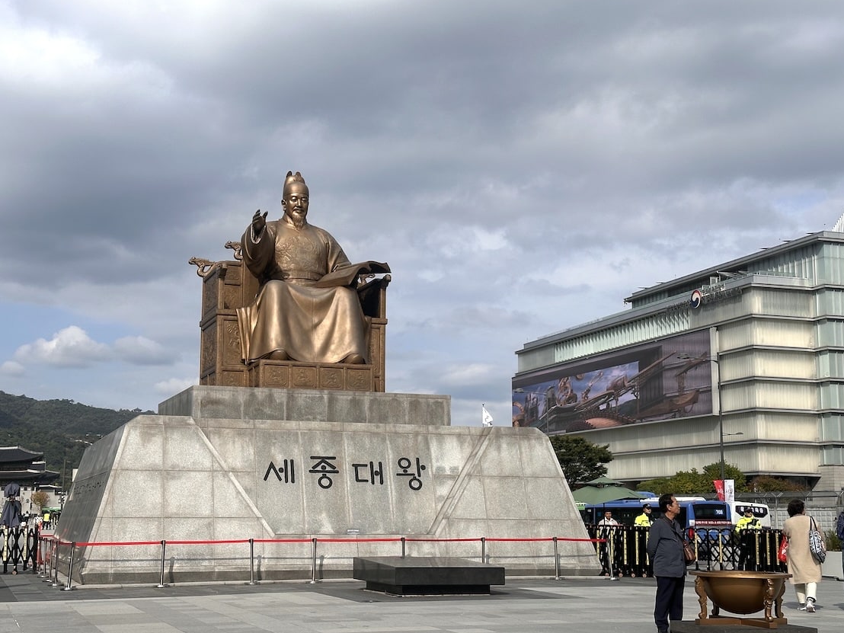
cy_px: 323
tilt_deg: +9.6
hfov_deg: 36.8
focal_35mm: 52
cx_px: 396
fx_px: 1268
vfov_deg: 28.0
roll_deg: -1.1
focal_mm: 6.86
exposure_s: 1/6211
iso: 64
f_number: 1.78
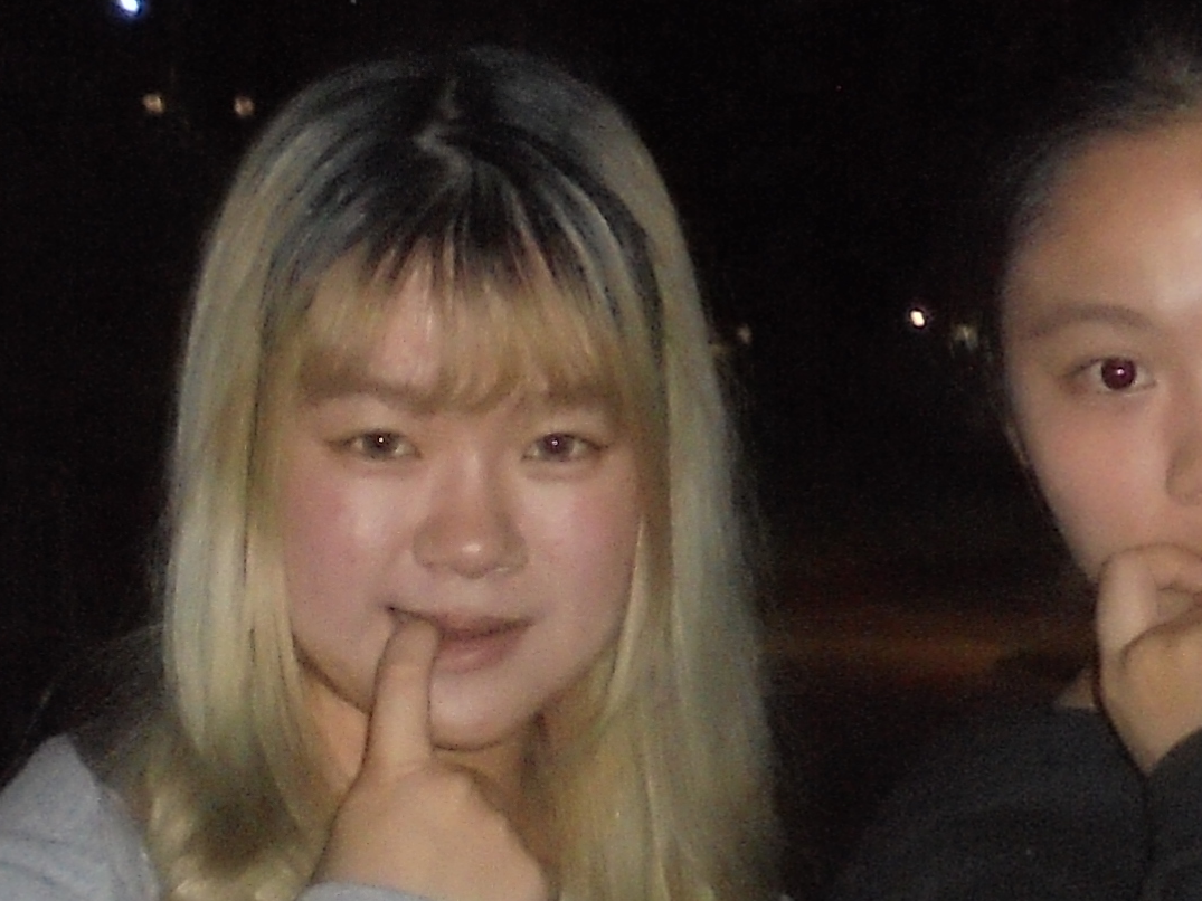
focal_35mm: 163
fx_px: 5659
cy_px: 643
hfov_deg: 12.1
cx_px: 432
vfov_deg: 9.1
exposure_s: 1/30
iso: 400
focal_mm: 6.1
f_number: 4
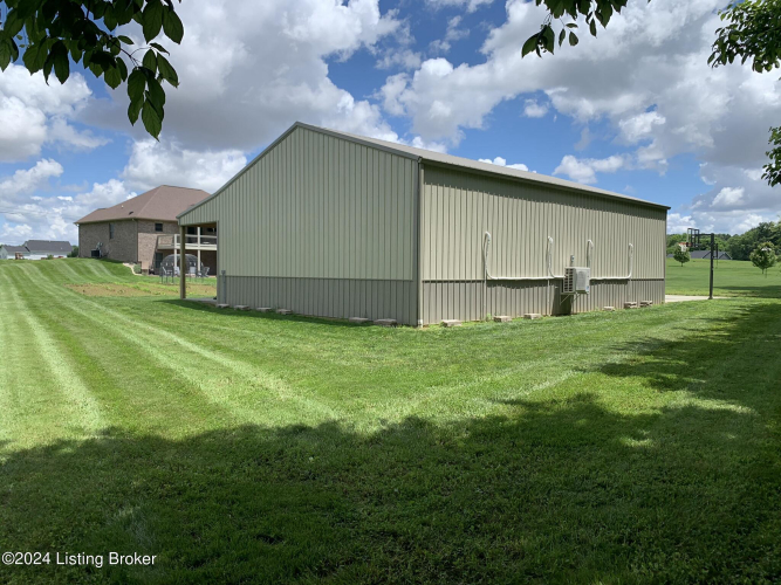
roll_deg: -1.8
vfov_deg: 53.0
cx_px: 390
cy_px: 292
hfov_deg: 67.3
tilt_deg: +1.3
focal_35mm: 26
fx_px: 587
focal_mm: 4.25
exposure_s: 1/2481
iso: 25
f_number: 1.8
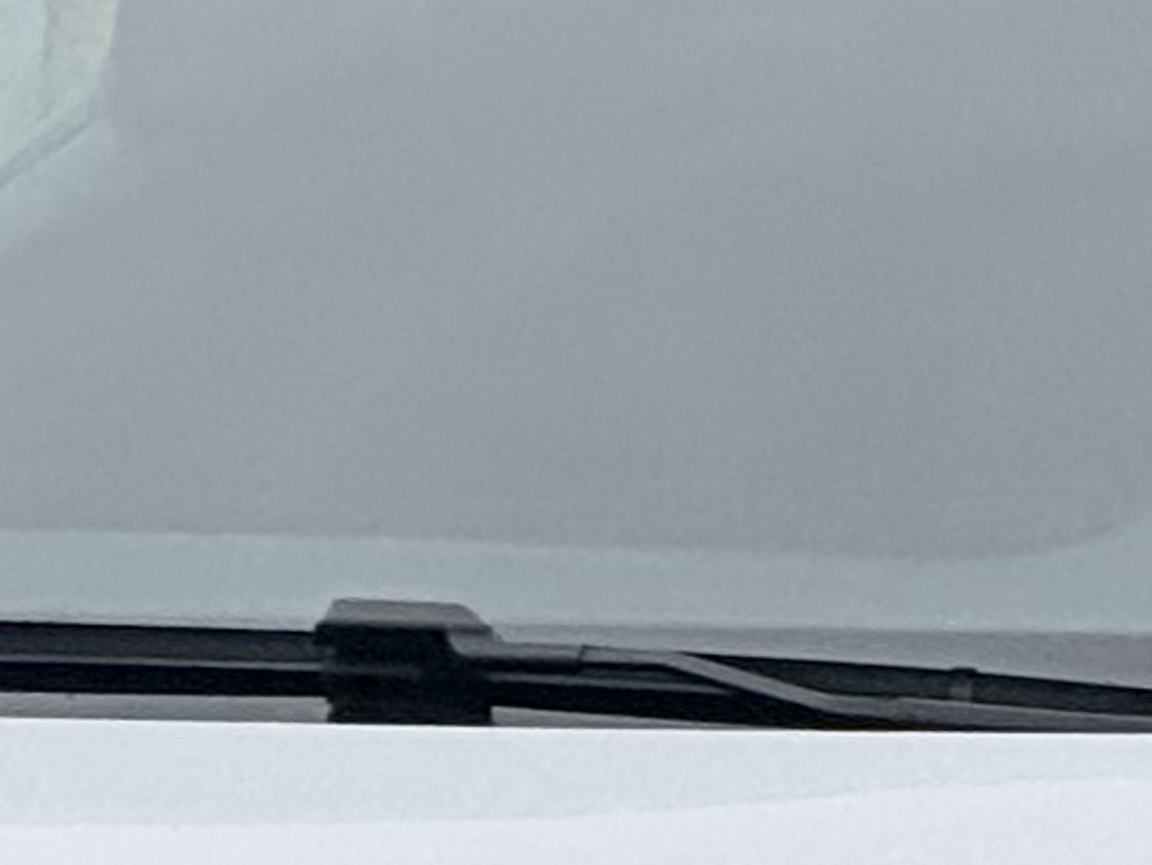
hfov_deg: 2.2
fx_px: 29698
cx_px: 497
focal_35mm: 892
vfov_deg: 1.7
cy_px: 795
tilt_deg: -1.2
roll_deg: -0.3
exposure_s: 1/616
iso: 50
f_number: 2.8
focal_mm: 15.66
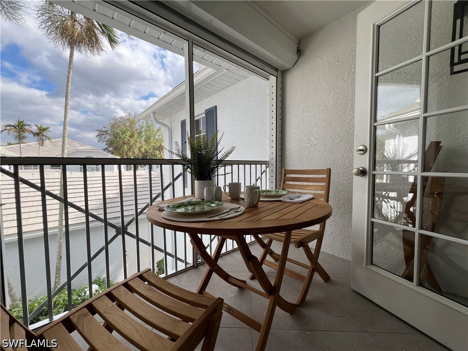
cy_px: 176
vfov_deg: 89.9
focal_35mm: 13
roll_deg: +0.4
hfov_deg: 106.2
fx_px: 176
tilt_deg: -3.1
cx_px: 234
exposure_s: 1/277
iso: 32
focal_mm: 1.57
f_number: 1.8
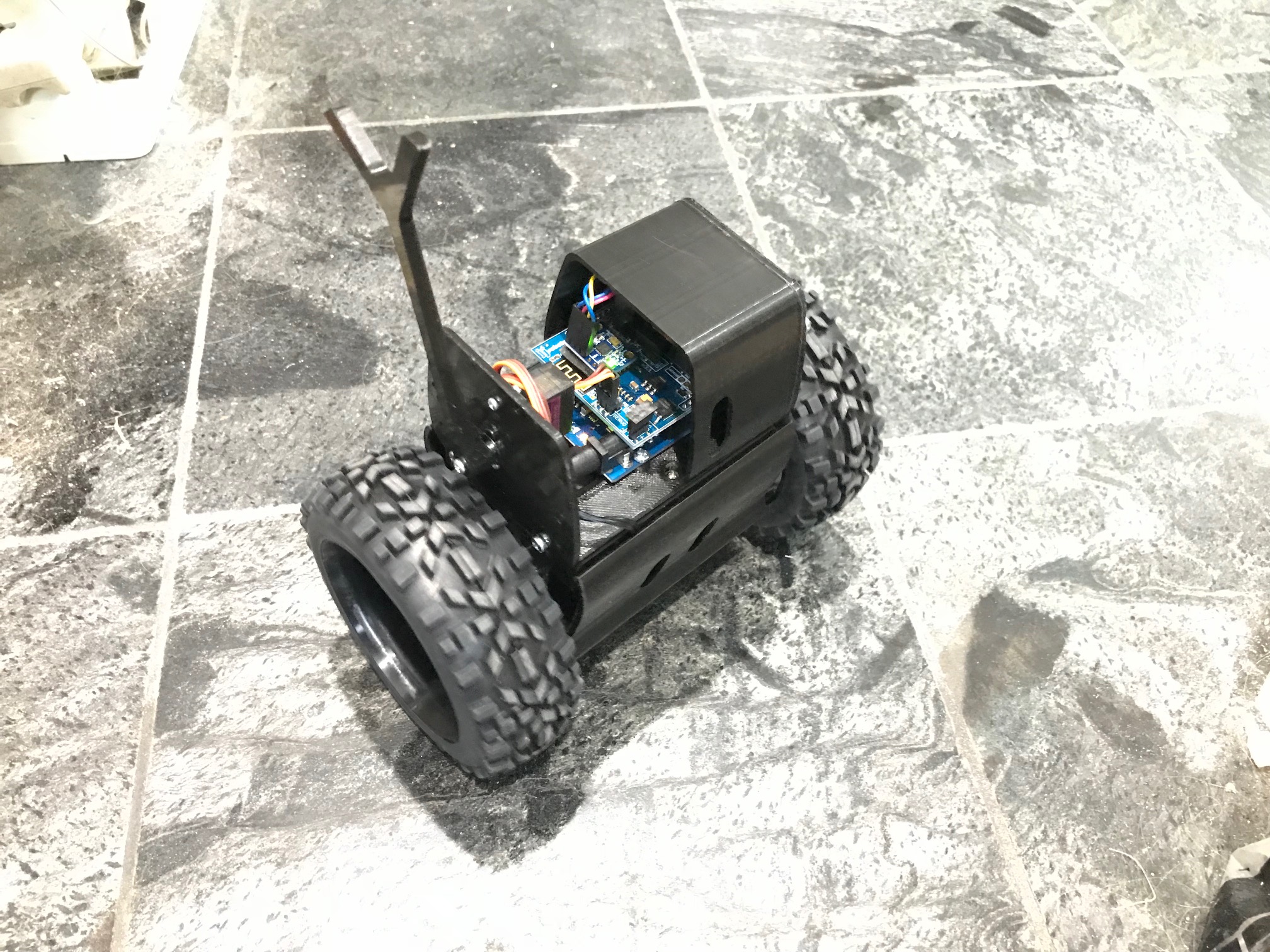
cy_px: 476
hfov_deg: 63.4
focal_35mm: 28
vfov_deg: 49.7
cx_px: 635
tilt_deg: -49.4
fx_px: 1027
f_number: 1.8
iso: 125
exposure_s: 1/4
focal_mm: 3.99
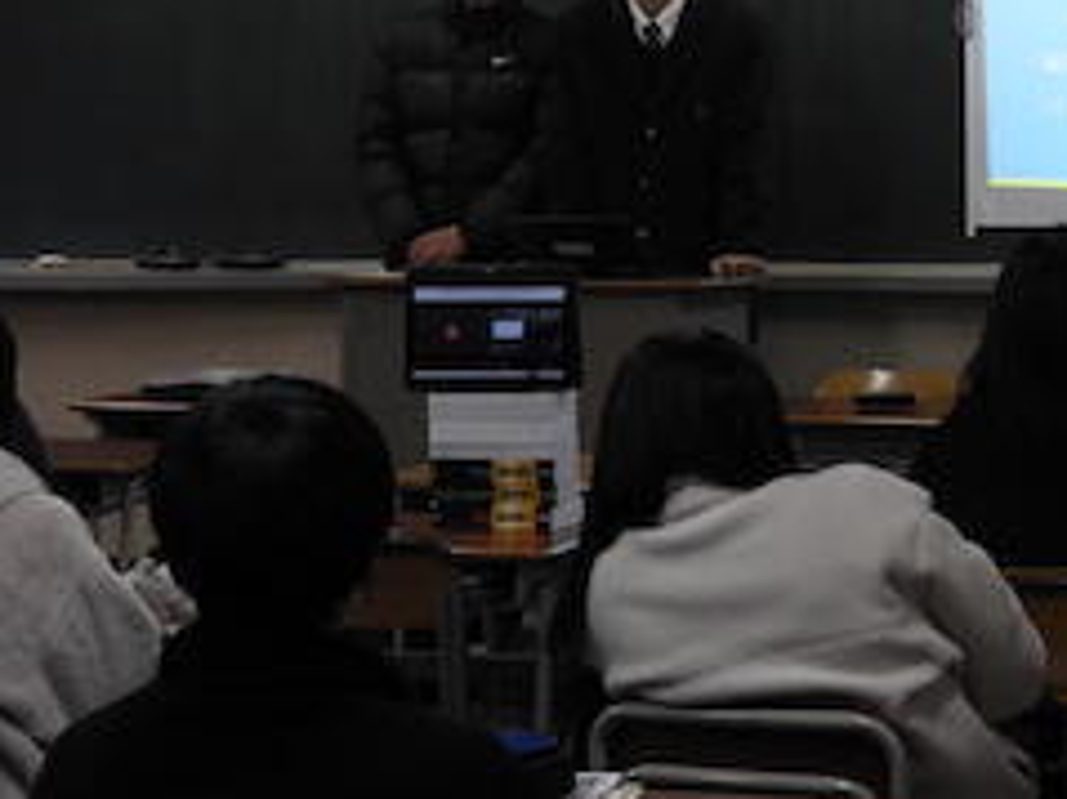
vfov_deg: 11.0
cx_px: 879
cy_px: 156
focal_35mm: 134
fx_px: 4128
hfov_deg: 14.6
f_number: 4.5
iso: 400
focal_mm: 14.3
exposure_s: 1/60
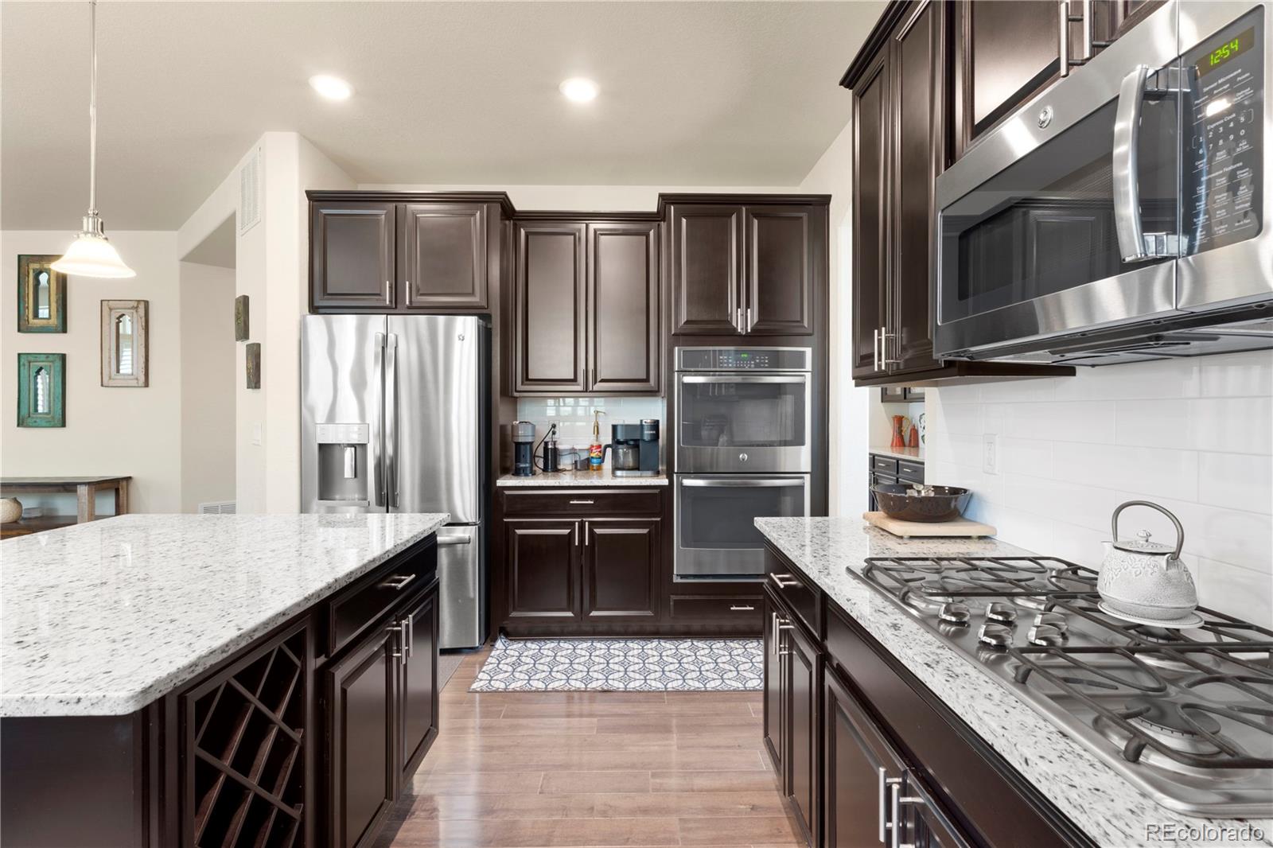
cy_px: 424
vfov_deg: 72.0
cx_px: 636
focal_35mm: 16
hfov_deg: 95.0
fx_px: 583
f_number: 9
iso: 100
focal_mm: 11
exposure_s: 8
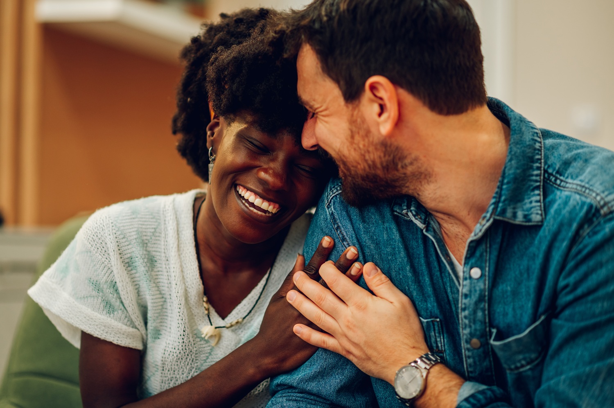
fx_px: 1448
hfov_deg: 23.9
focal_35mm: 85
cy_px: 204
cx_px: 307
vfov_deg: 16.0
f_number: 1.8
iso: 320
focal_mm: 85
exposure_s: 1/160
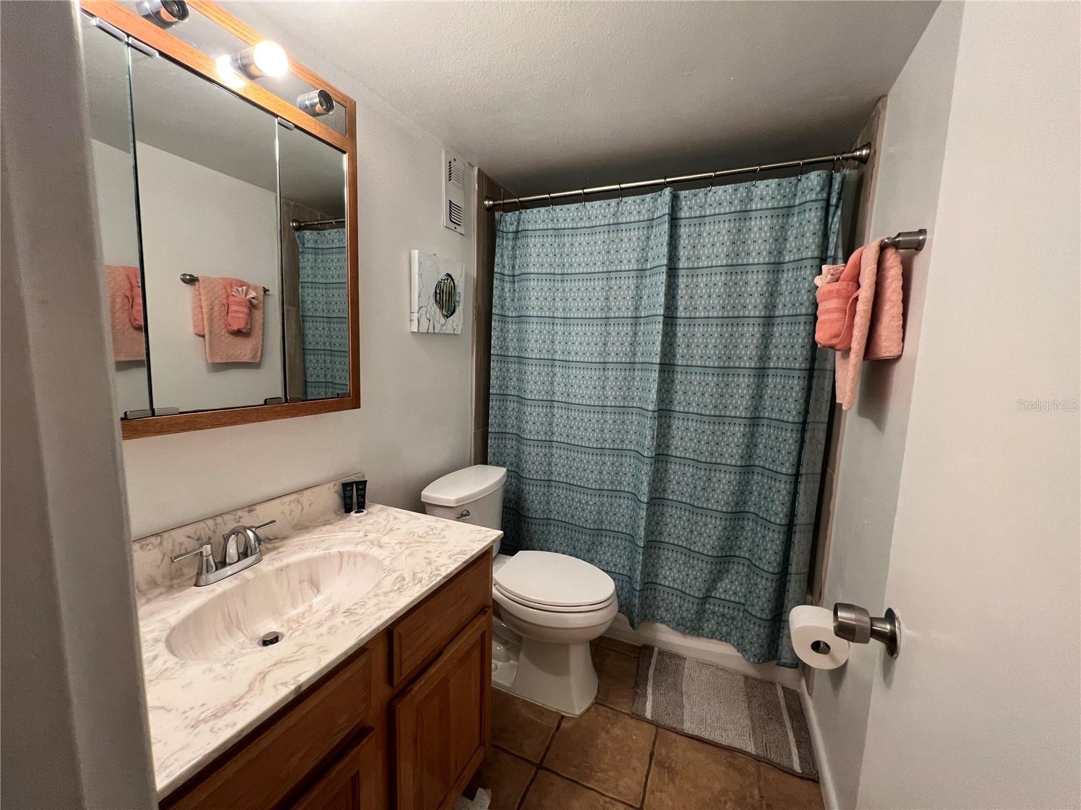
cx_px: 540
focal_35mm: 13
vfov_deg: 89.9
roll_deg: -1.9
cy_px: 405
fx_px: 406
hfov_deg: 106.2
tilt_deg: -7.3
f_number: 1.8
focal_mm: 1.57
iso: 160
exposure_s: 1/60
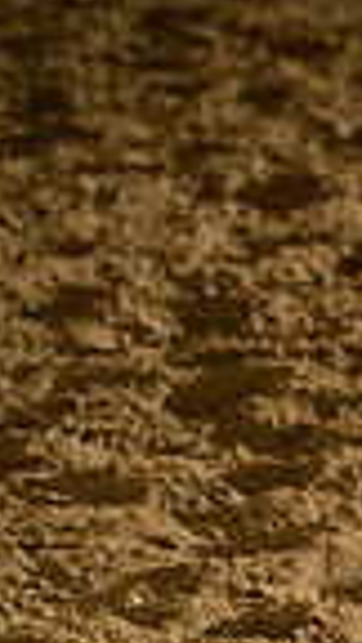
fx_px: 10051
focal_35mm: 589
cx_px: 1175
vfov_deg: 3.7
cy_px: 824
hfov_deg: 2.0
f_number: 4
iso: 2500
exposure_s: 1/200
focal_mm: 140
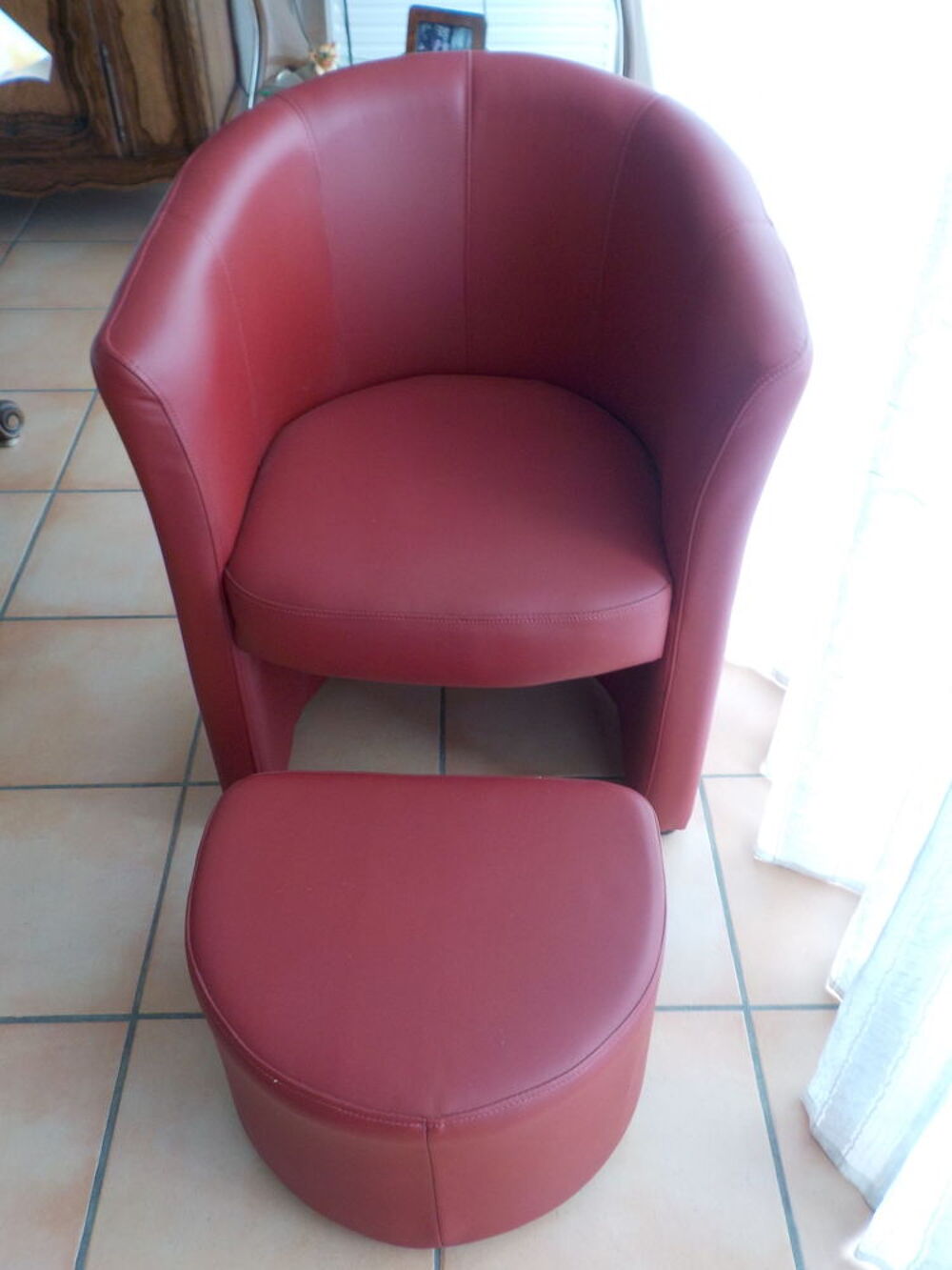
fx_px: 1100
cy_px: 635
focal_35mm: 30
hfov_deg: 46.8
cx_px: 476
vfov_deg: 60.0
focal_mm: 4.1
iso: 160
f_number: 3.3
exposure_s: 1/30
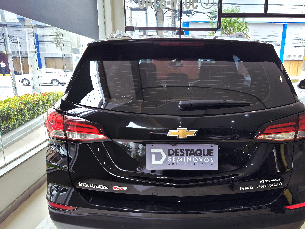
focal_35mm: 29
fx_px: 256
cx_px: 182
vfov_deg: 47.9
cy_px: 139
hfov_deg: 61.2
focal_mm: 5.4
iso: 25
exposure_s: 1/120
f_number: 1.8
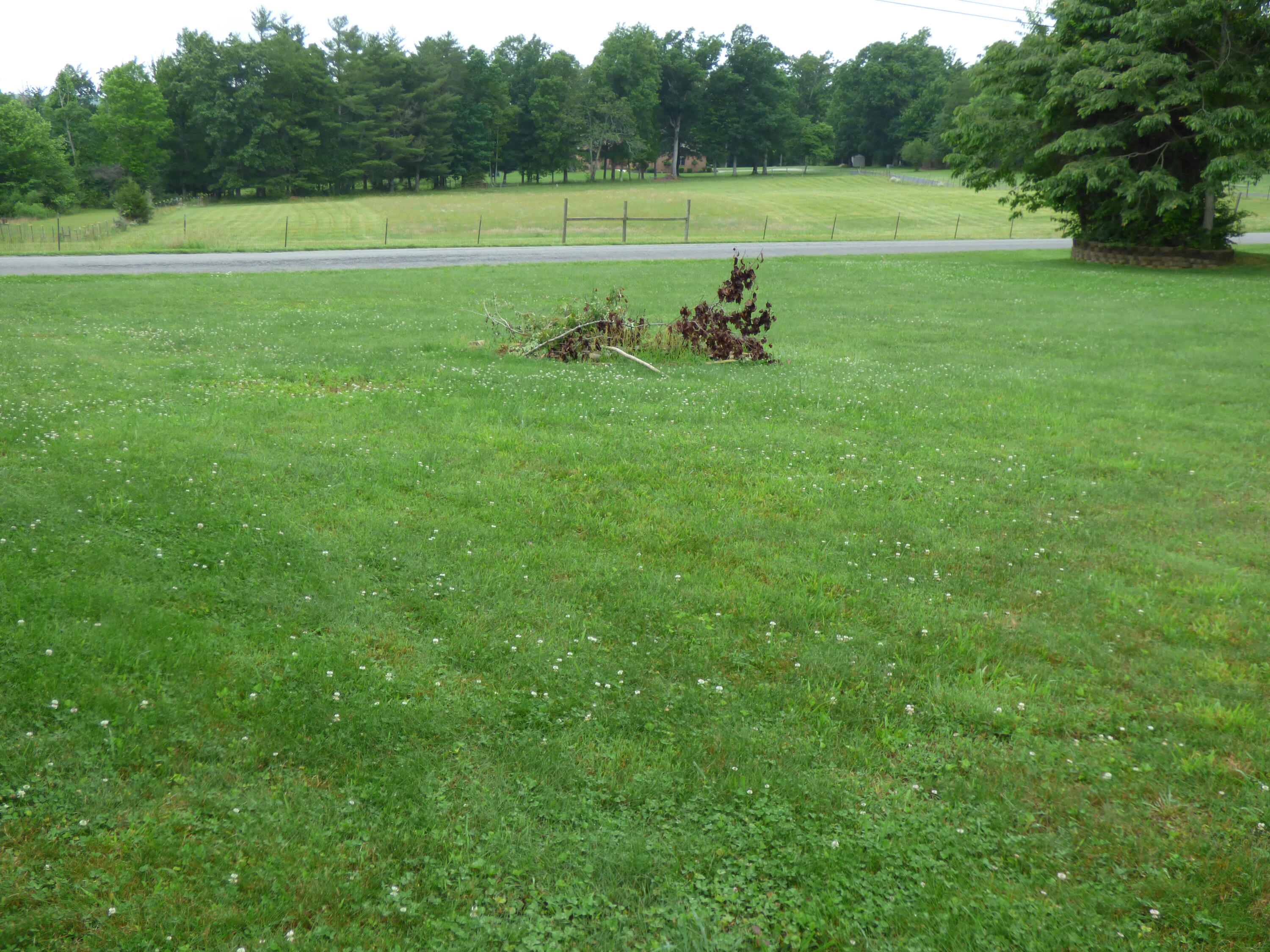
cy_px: 476
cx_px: 635
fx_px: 1651
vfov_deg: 32.2
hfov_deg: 42.1
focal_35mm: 45
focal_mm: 7.79
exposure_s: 1/250
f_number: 3.7
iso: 200
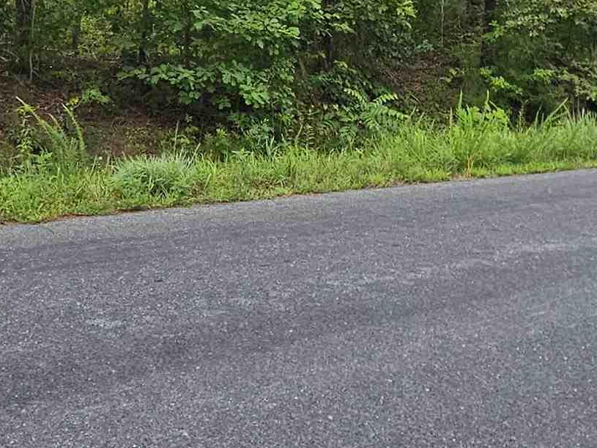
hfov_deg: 38.6
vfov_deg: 27.9
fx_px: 845
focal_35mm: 49
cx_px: 216
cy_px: -2
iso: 50
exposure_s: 1/1205
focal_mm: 2.2
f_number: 2.2
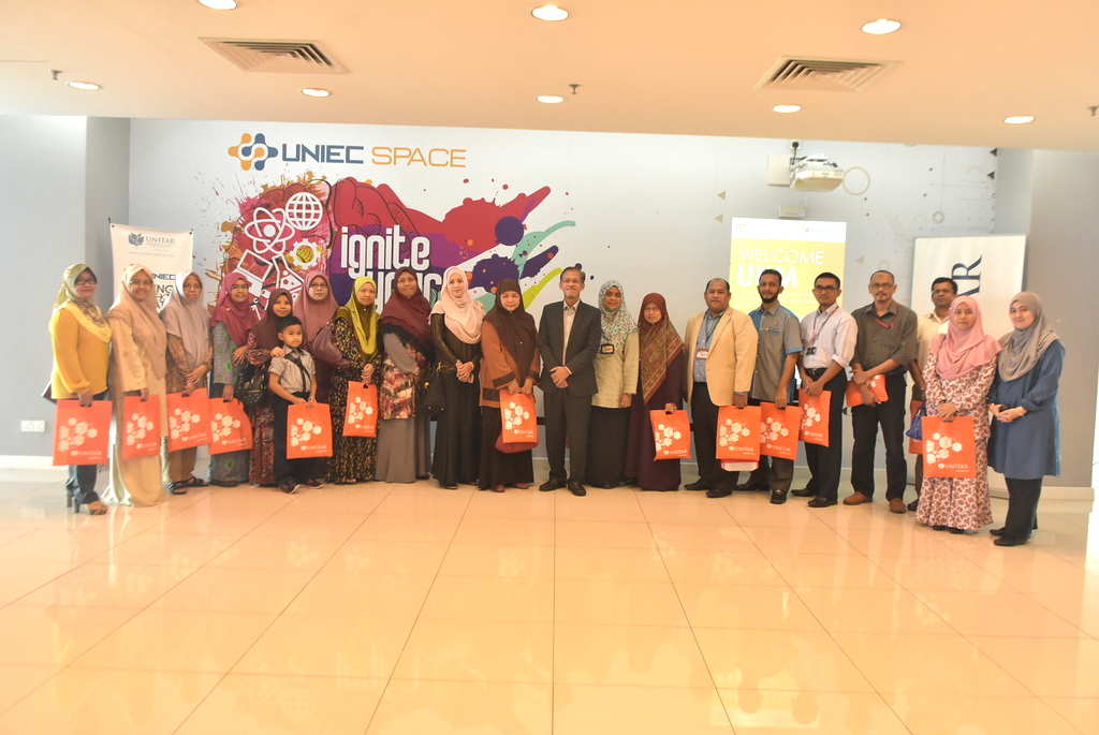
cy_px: 368
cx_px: 550
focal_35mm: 27
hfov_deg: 67.3
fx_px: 825
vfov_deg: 48.0
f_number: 7.1
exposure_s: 1/100
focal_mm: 18
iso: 2000
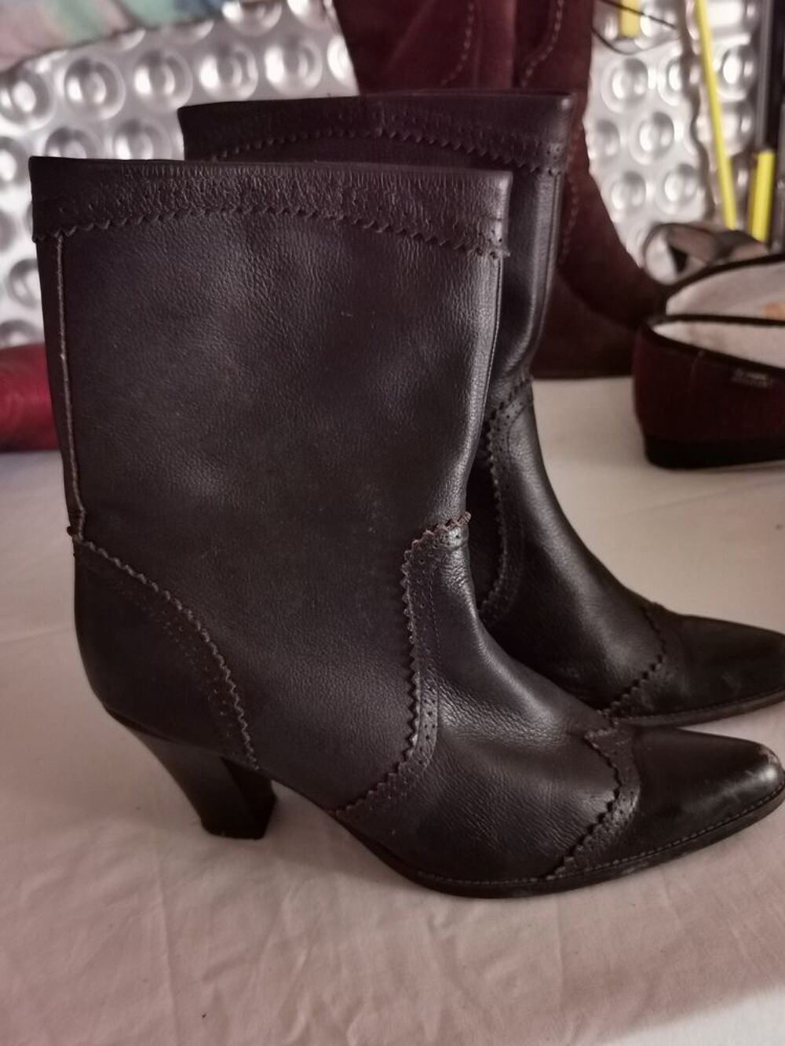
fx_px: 967
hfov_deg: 44.2
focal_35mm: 32
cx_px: 392
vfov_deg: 56.8
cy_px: 523
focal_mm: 5.56
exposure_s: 1/33.3
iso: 500
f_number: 1.6
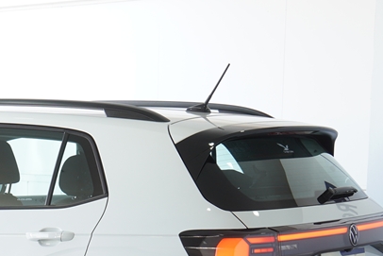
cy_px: 287
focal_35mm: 132
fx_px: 1408
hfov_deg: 15.3
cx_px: 15
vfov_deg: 10.2
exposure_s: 1/80
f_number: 4
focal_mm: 35
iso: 200
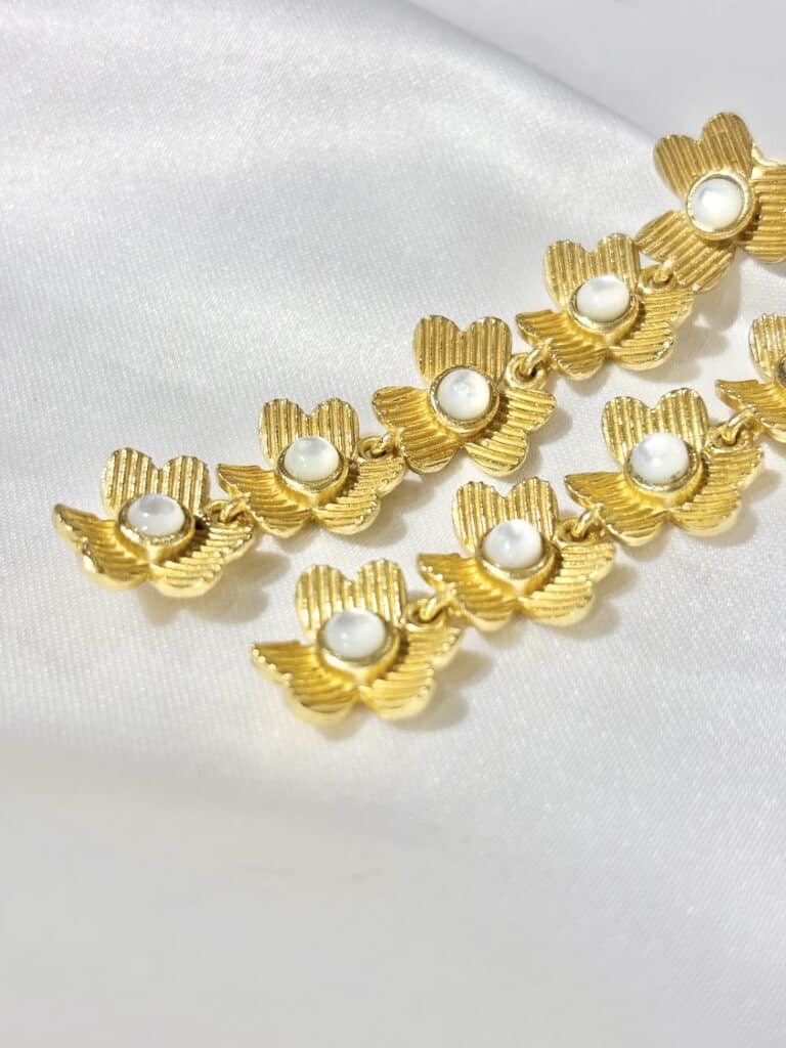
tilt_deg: -42.6
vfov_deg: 36.8
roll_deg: +4.7
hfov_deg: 28.0
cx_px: 393
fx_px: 1574
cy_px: 524
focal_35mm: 52
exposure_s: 1/281
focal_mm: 5.96
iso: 32
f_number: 1.6
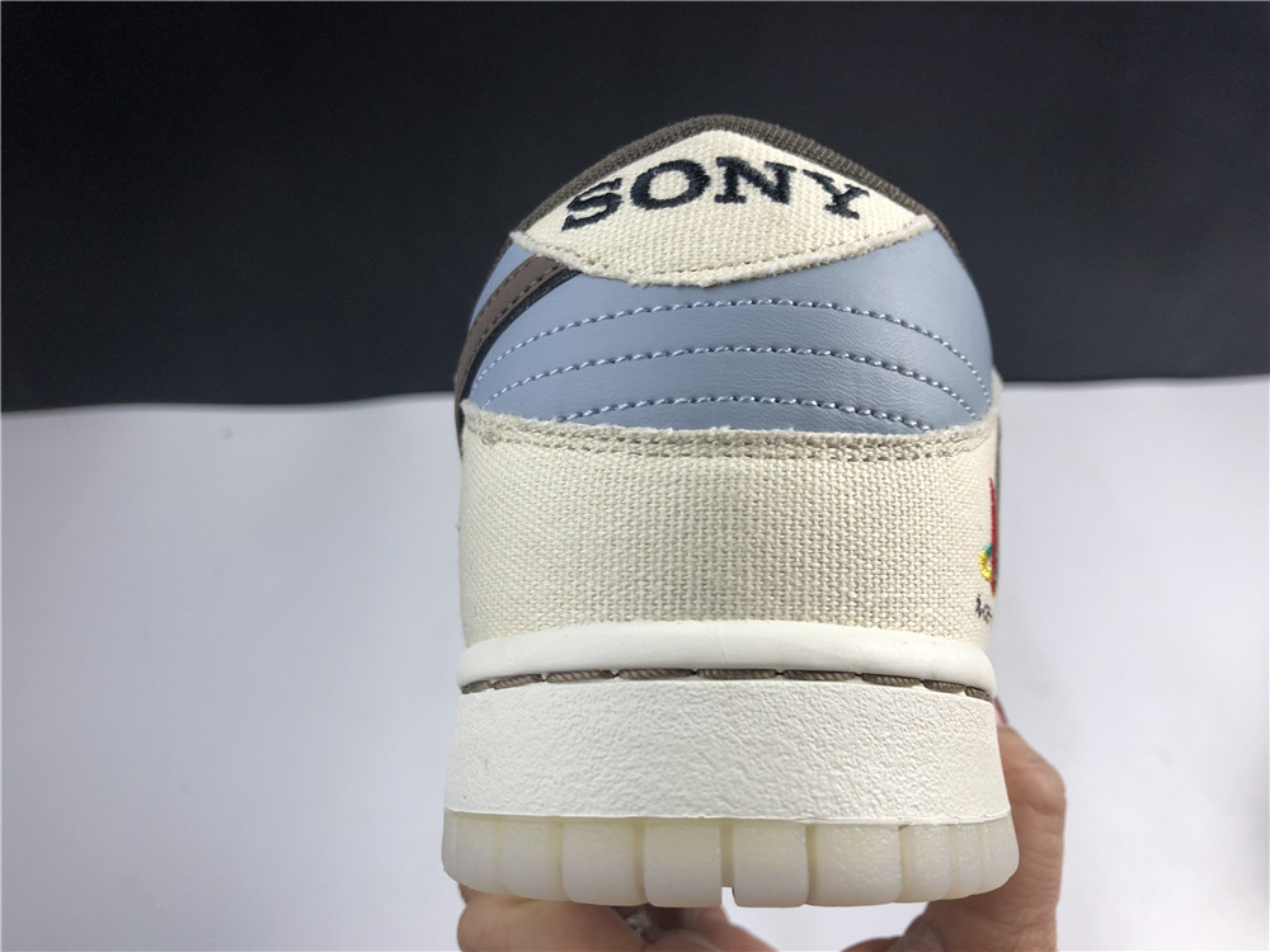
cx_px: 635
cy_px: 476
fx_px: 1027
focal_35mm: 28
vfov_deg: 49.7
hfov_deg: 63.4
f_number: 1.8
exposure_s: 1/100
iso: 40
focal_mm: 4
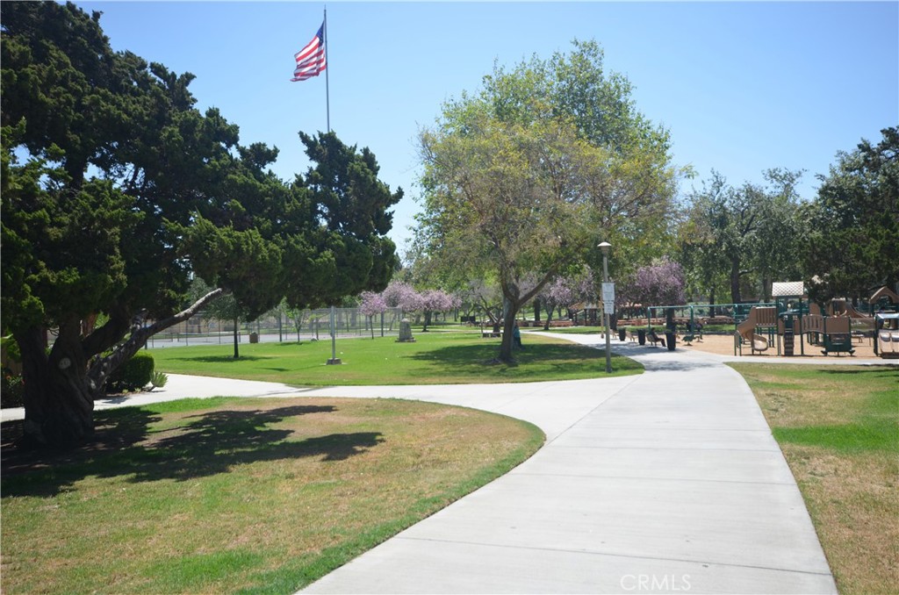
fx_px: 748
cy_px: 298
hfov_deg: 62.0
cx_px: 450
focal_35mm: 30
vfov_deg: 43.4
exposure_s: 1/250
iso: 160
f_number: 8
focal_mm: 20
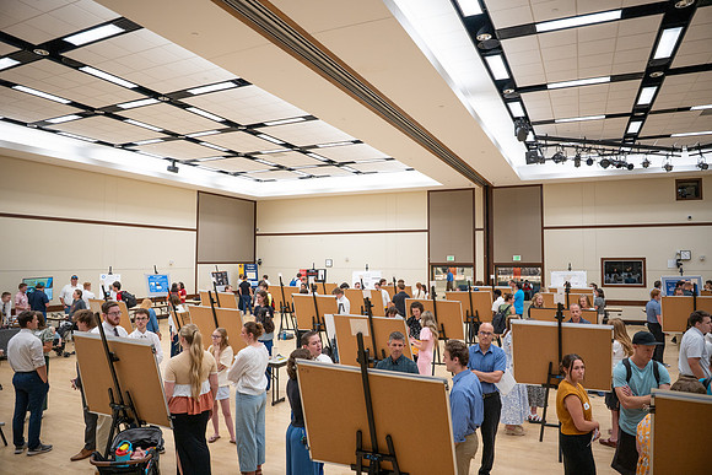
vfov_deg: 53.2
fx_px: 475
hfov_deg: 73.7
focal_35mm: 24
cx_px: 356
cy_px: 238
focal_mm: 24
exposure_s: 1/160
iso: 400
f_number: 2.8
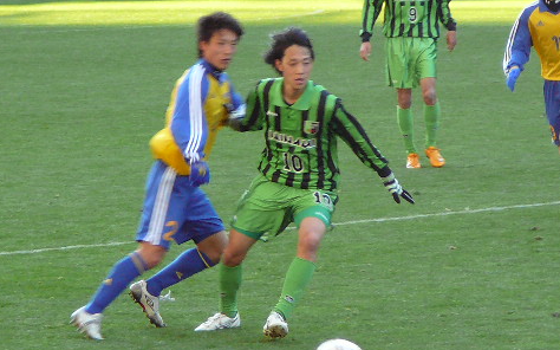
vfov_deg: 3.6
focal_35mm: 365
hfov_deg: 5.8
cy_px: 187
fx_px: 5569
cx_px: 294
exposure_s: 1/125
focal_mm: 30.3
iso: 200
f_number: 4.1
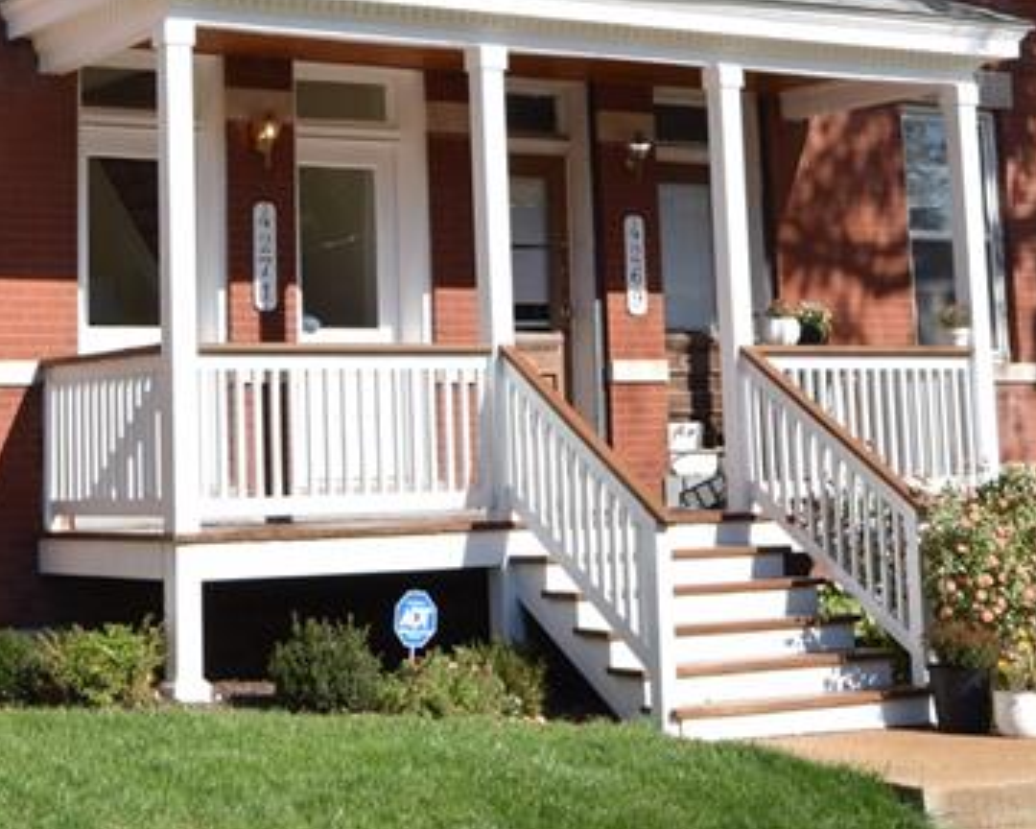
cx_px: 262
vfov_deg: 18.9
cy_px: 83
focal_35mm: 80
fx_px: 2453
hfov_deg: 23.6
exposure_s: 1/400
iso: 200
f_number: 10
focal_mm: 20
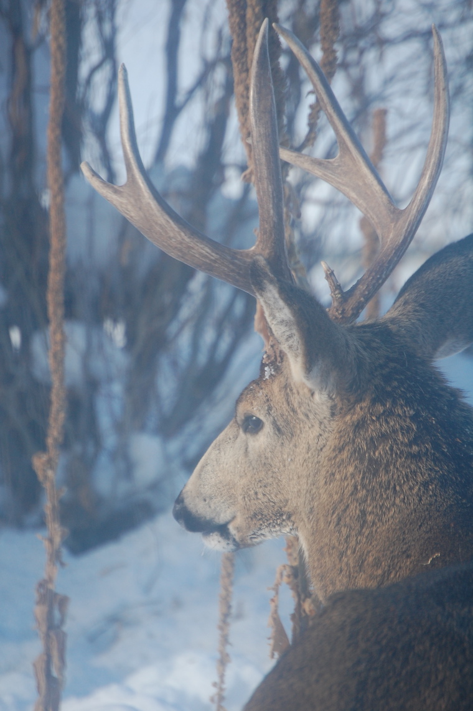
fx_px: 5923
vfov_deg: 6.9
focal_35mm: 300
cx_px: 236
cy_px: 356
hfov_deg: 4.6
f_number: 5.6
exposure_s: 1/500
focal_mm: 200
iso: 450
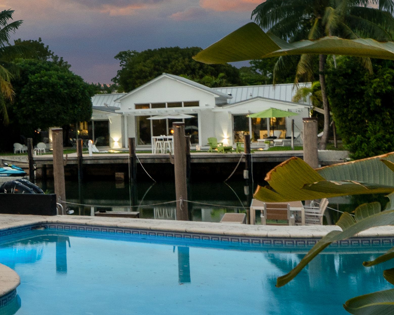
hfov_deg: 27.2
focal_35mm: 59
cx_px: -109
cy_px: 143
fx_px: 688
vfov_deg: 25.8
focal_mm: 14
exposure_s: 1
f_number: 11
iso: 320
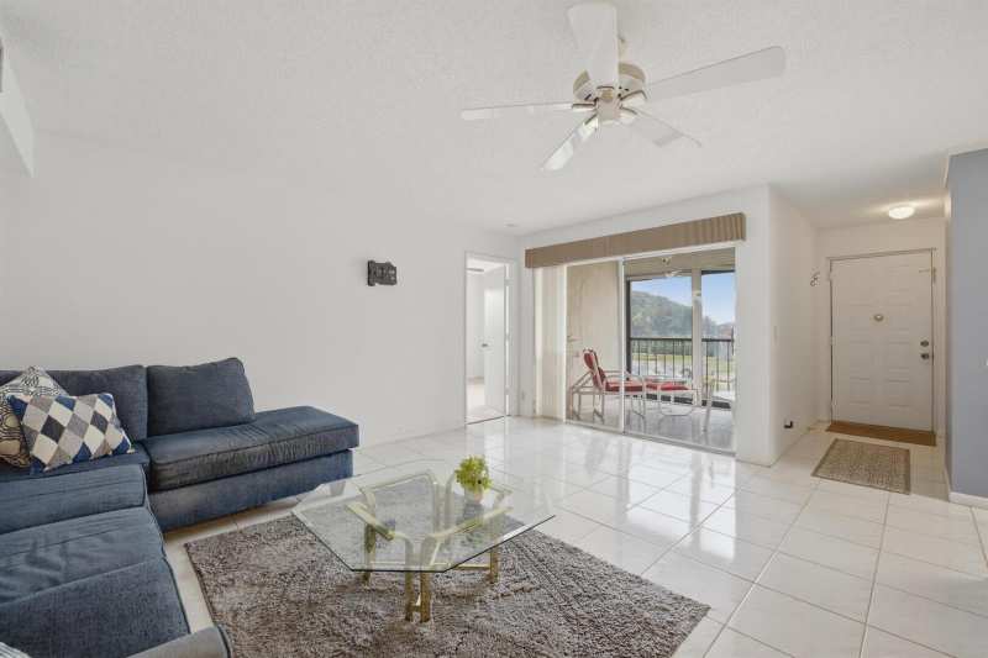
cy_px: 329
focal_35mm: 14
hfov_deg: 104.3
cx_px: 494
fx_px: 384
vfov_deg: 81.2
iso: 250
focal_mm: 14
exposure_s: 1/4
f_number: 11
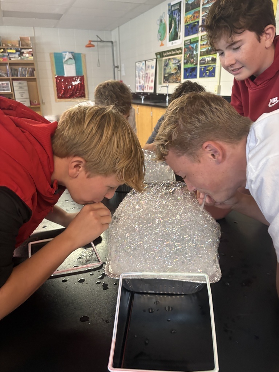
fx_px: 279
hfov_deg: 53.1
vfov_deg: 67.3
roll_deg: +1.2
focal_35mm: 26
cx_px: 140
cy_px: 186
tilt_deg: -18.7
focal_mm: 5.96
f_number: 1.6
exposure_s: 1/60
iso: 320
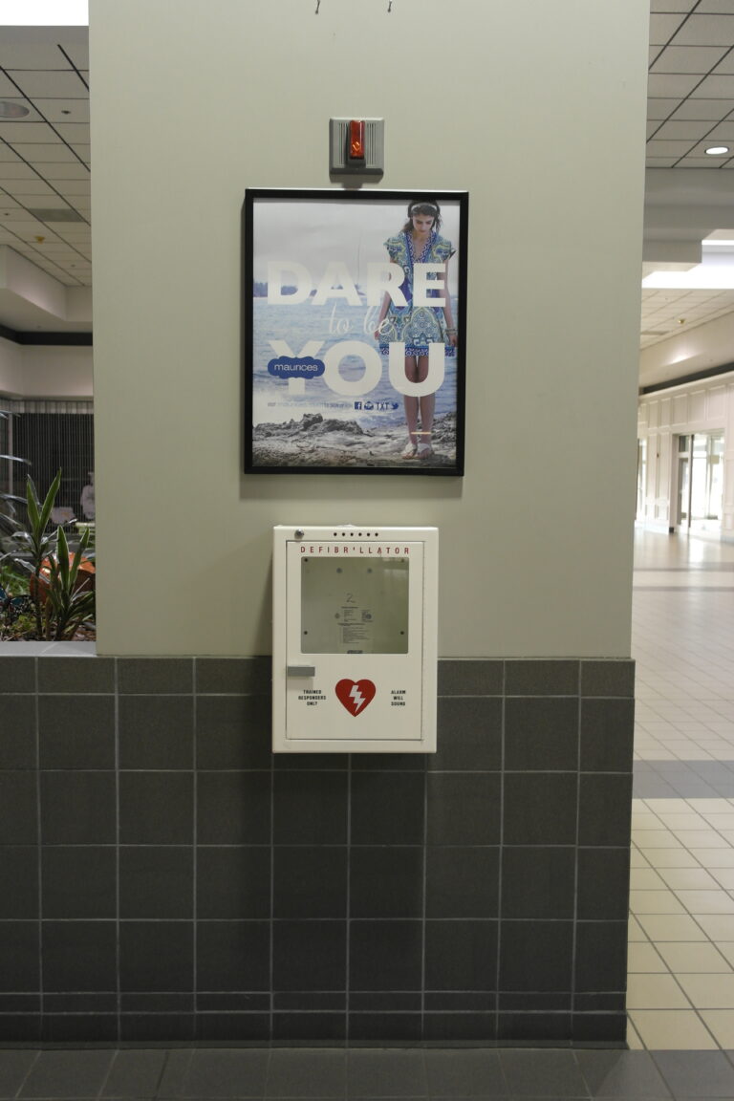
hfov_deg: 43.6
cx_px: 367
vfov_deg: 61.9
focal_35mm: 30
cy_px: 550
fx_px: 917
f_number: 3.5
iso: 400
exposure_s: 1/50
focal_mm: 20
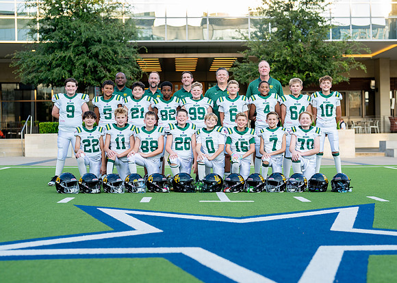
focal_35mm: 59
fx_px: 666
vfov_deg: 24.0
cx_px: 228
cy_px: 135
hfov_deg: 33.2
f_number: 2
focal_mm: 50
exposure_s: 1/800
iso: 160
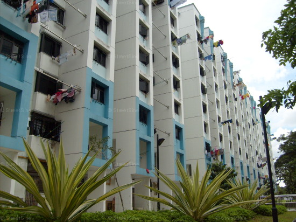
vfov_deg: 40.7
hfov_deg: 52.6
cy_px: 111
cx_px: 148
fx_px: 299
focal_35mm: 35
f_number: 7.1
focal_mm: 5.8
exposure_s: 1/250
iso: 80
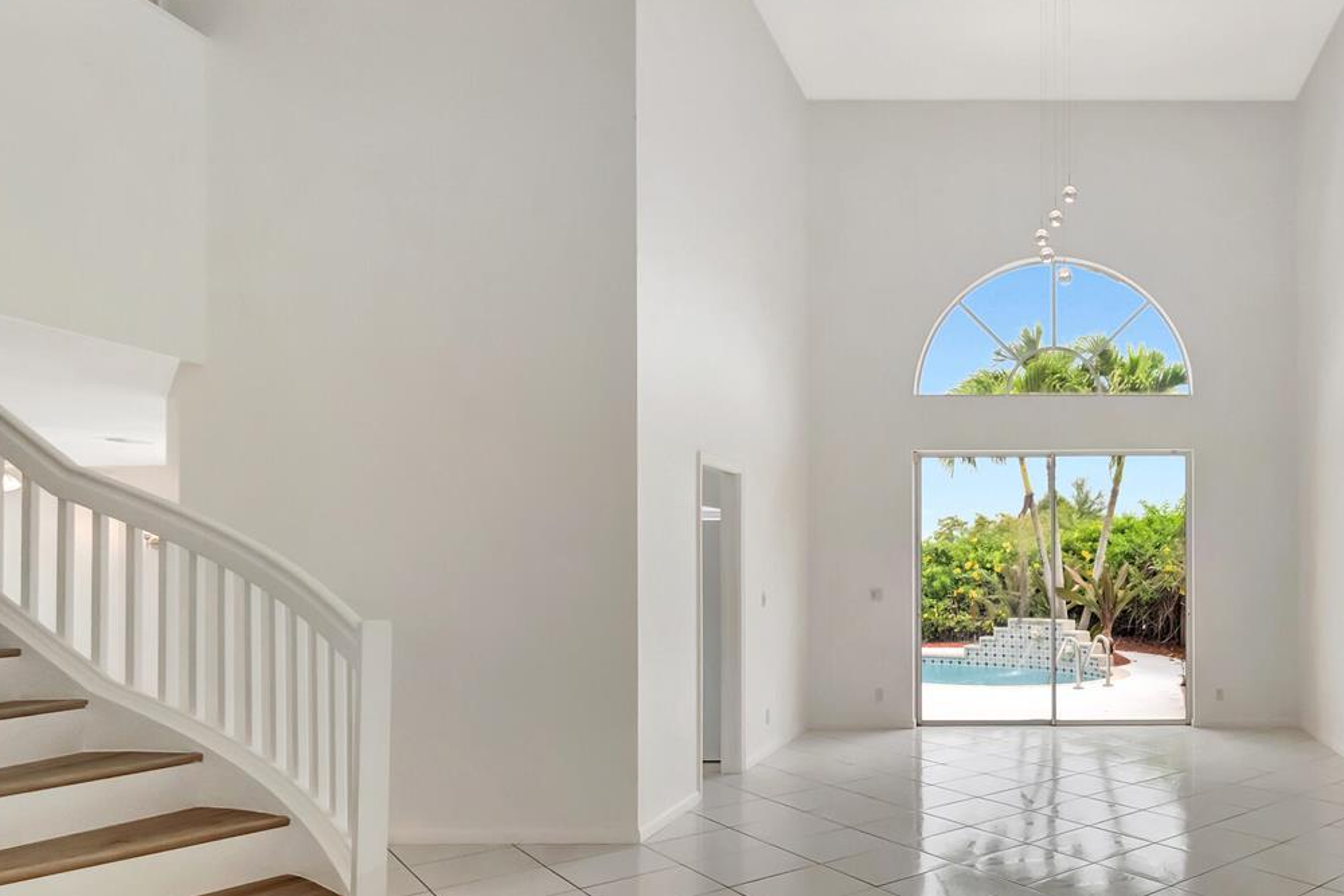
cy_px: 580
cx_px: 1062
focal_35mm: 24
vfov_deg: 52.4
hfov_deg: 67.3
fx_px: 896
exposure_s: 1/200
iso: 1600
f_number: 9
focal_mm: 10
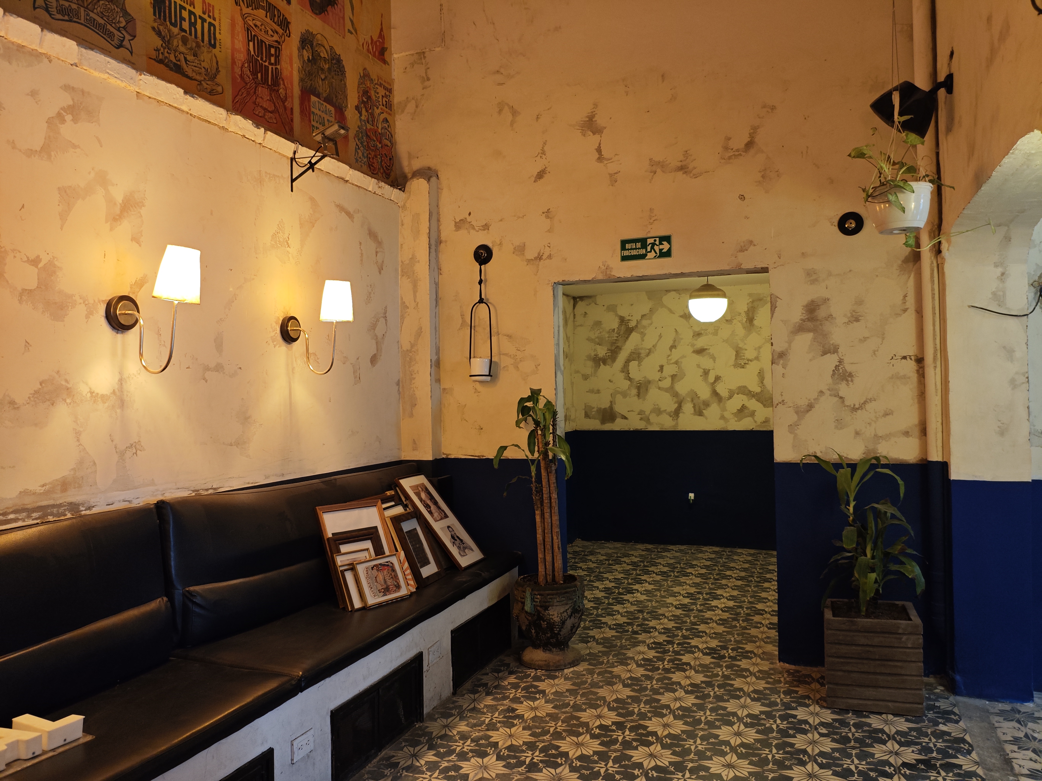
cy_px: 390
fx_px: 783
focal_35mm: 26
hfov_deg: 67.3
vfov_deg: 53.1
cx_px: 521
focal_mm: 4.94
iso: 250
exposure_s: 1/24
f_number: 1.59
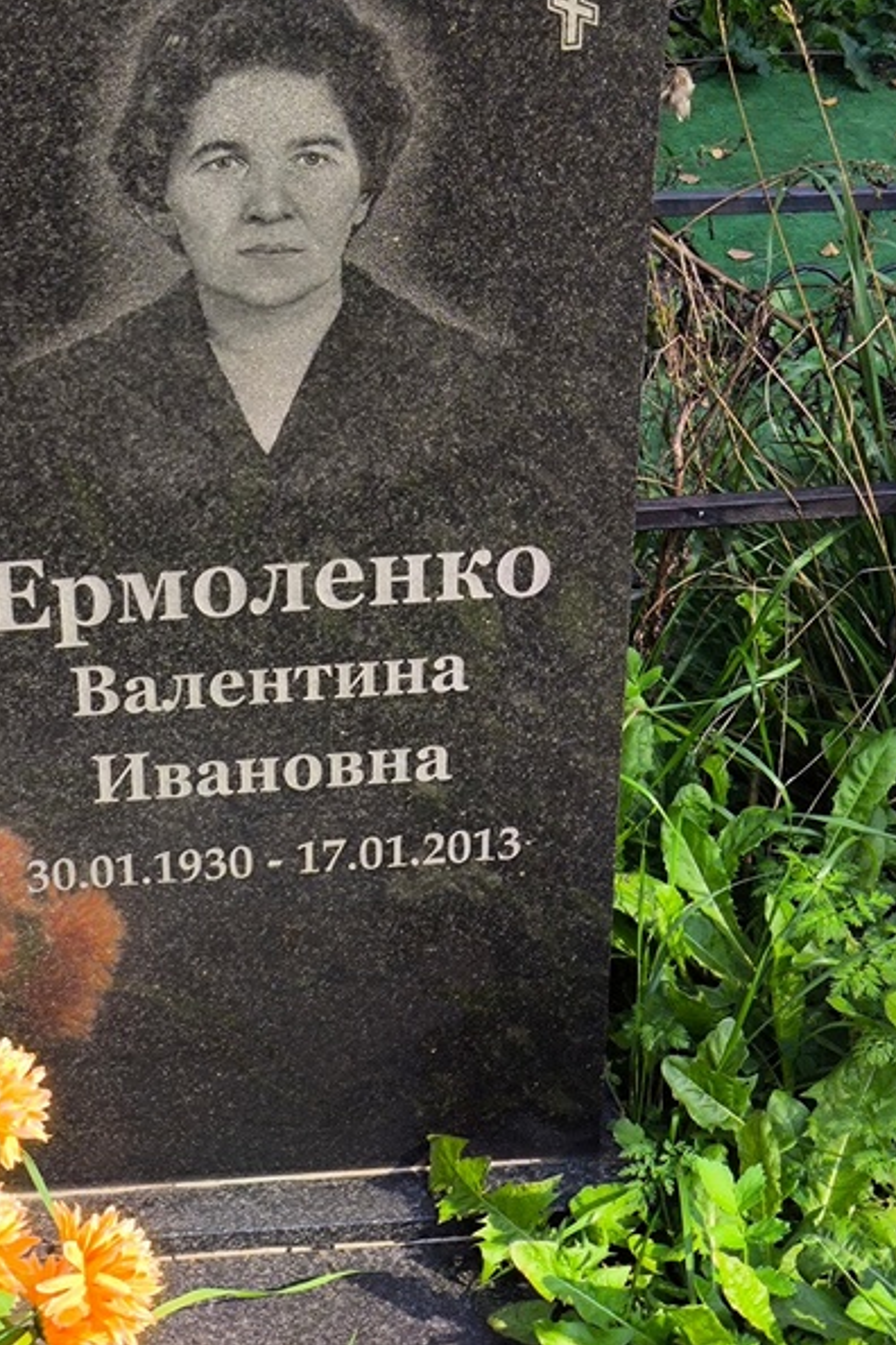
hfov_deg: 19.2
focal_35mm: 70
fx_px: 2613
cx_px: 126
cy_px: 672
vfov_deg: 28.8
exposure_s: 1/754
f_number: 1.7
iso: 50
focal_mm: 4.71
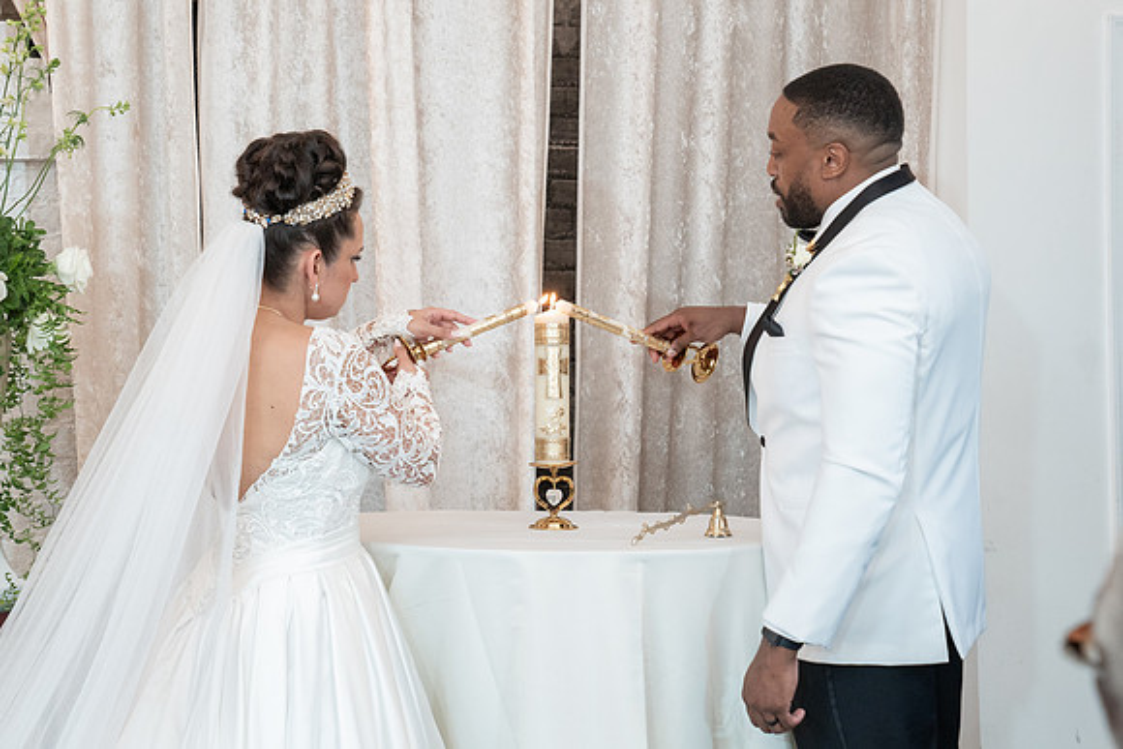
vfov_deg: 17.0
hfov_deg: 25.3
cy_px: 342
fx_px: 2502
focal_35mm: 80
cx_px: 490
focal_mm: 66
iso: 2000
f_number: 4
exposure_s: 1/100
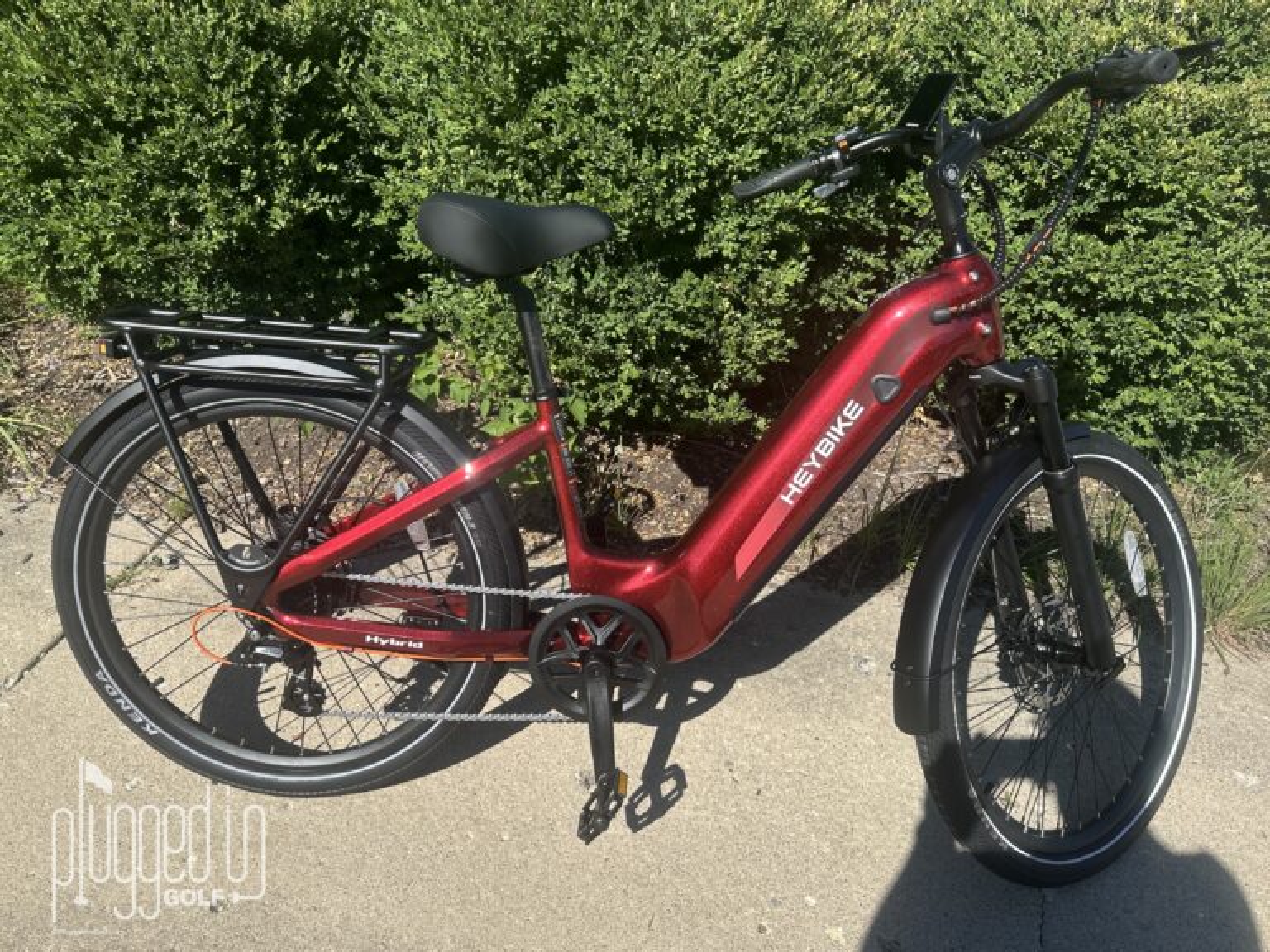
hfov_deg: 71.6
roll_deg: -2.4
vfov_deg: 56.8
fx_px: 881
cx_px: 635
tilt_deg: -30.4
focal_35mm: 24
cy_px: 476
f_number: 1.78
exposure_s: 1/3717
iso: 80
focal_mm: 6.86
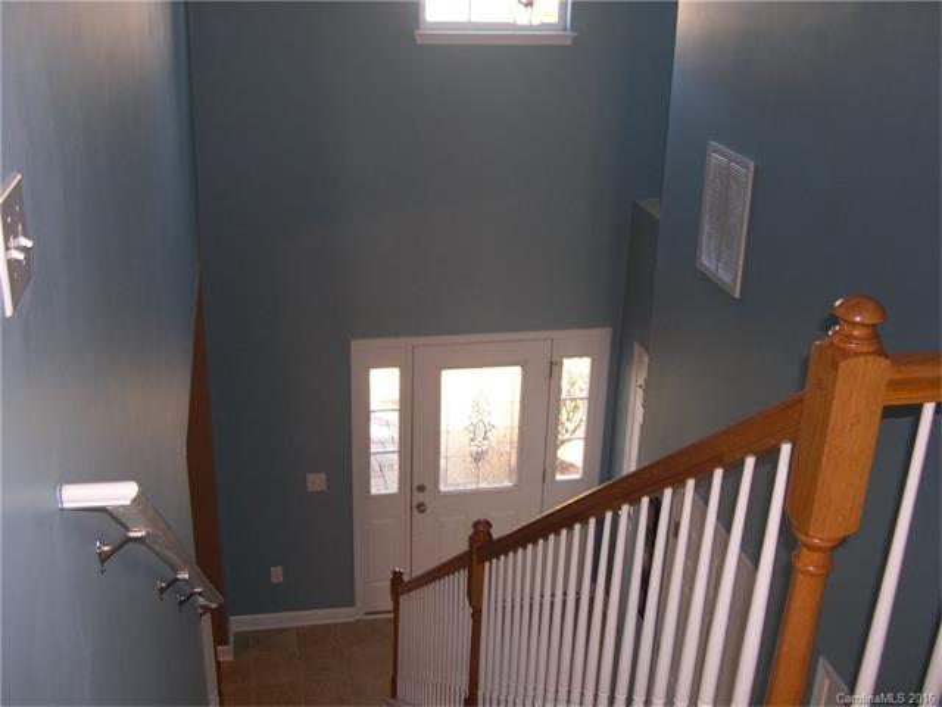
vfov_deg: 37.7
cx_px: 471
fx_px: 1034
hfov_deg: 49.0
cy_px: 354
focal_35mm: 38
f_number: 2.8
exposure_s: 1/30
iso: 100
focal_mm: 8
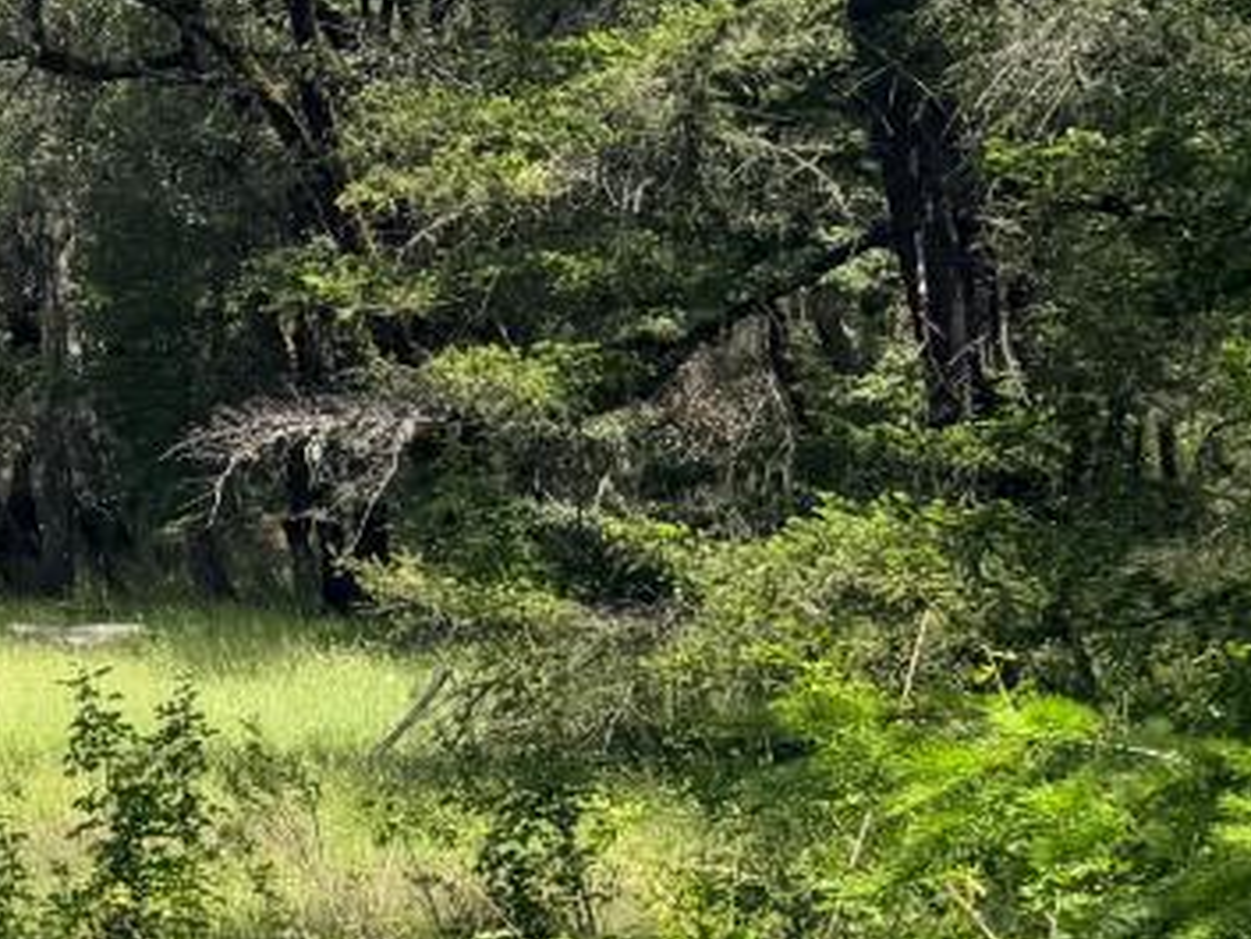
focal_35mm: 102
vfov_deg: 14.5
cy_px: 221
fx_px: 3687
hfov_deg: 15.0
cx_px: -1389
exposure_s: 1/1949
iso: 80
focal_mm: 6.76
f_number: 1.78
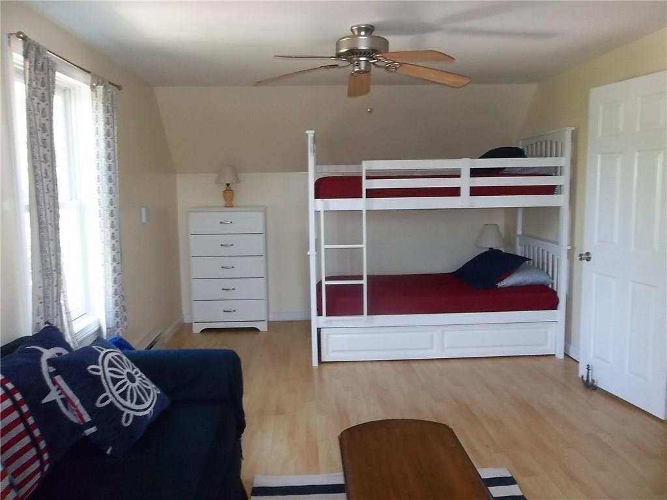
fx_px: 520
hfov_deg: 65.3
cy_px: 250
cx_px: 334
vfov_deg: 51.4
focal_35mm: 27
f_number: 3.5
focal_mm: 4.9
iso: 320
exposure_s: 1/30
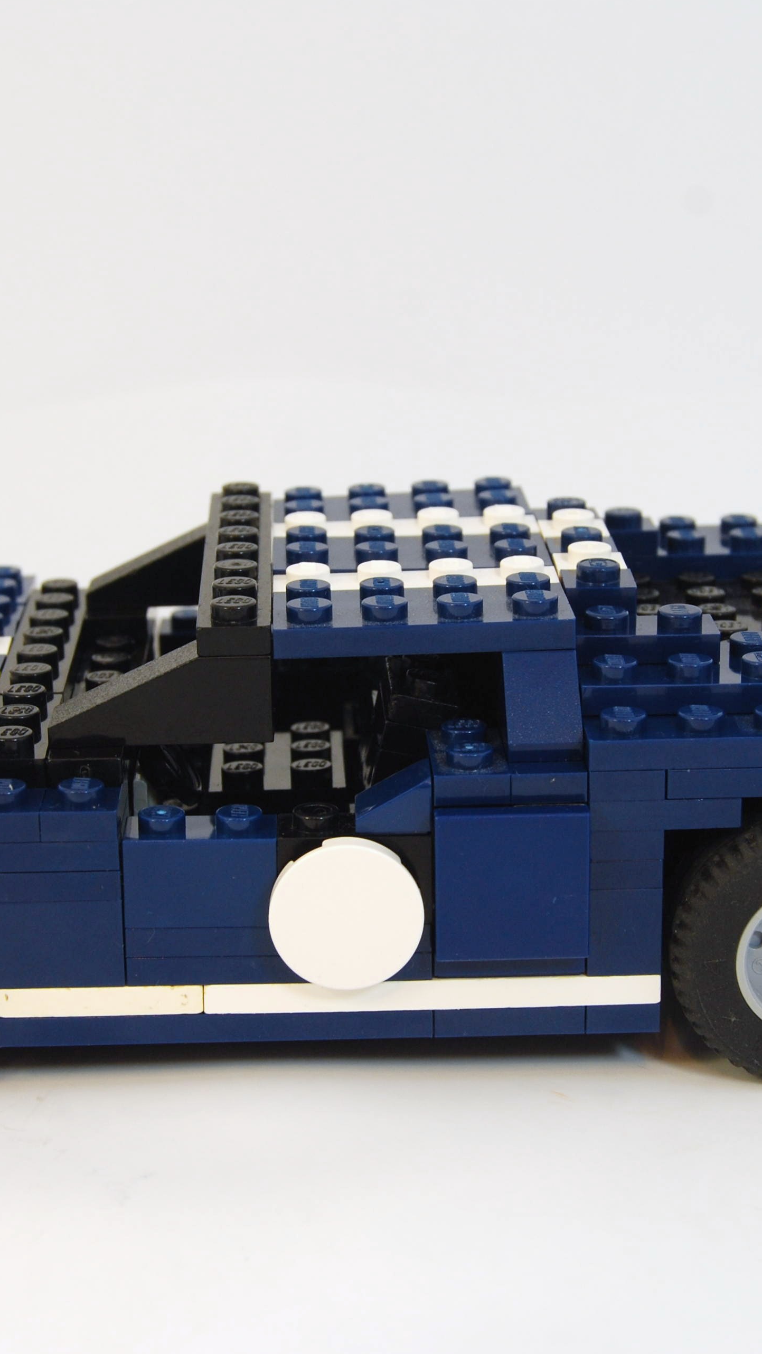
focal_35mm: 76
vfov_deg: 27.9
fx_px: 2730
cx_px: 370
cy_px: 680
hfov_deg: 15.9
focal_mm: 32
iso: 200
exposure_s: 1/60
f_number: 8
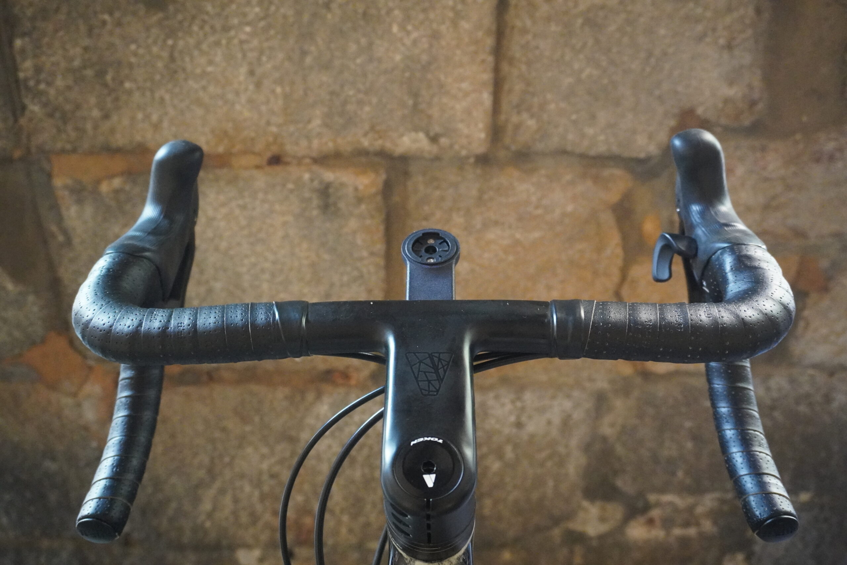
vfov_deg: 41.7
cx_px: 424
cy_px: 282
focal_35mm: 32
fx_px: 741
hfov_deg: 59.5
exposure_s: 1/125
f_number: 4
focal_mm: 21
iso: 6400
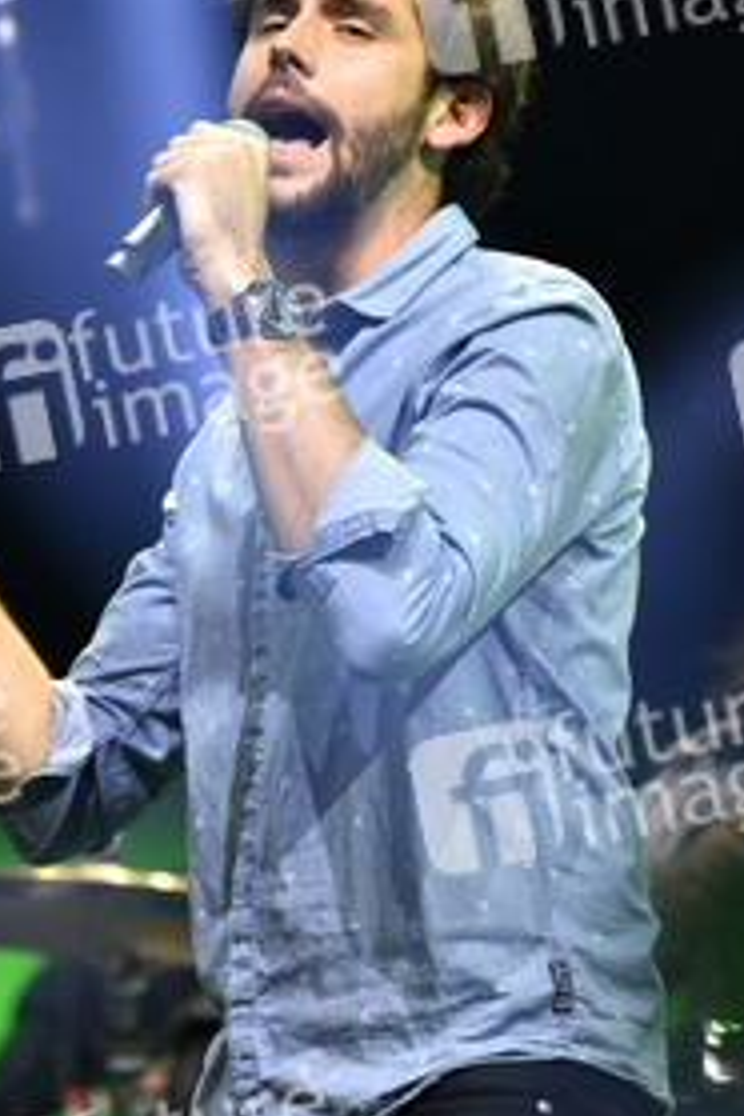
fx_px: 18661
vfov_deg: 3.4
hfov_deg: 2.3
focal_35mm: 602
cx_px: 252
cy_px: 580
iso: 1250
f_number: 5.6
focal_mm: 420
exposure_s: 1/160
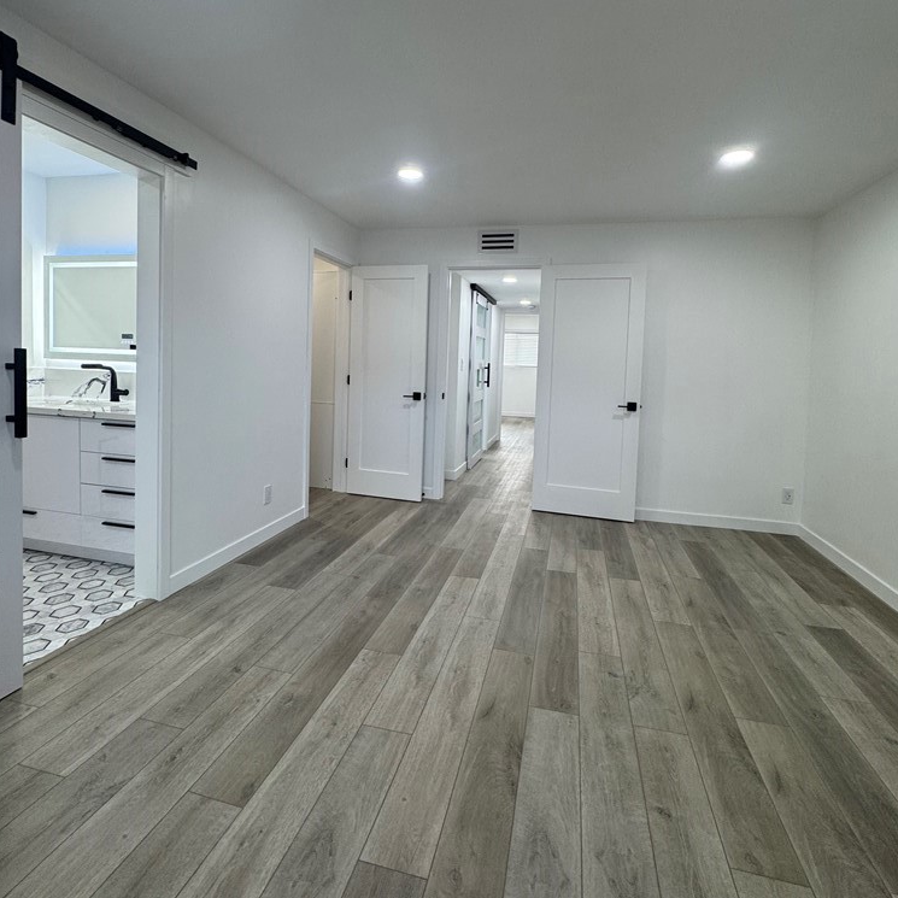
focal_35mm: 17
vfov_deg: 83.5
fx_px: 499
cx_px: 457
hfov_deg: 84.0
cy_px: 386
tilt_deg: -4.7
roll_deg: -2.0
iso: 125
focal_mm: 2.22
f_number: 2.2
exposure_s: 1/120
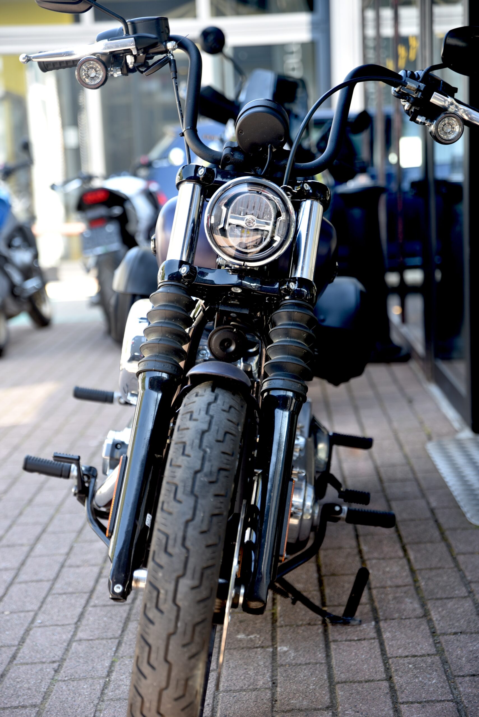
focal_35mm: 70
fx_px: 1396
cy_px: 358
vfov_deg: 28.8
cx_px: 240
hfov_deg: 19.5
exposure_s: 1/60
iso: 100
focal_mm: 70
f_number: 2.8
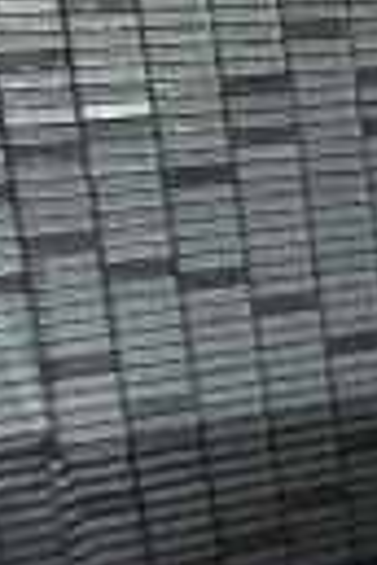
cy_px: 166
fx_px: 1649
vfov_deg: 19.4
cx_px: 1810
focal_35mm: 105
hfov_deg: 6.7
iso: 320
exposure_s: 1/33.3
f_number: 2.2
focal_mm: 2.2
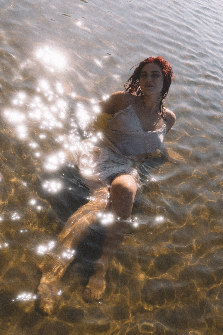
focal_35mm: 42
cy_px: 168
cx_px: 112
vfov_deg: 46.4
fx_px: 390
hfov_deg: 31.9
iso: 100
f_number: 5
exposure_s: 1/800
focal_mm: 28
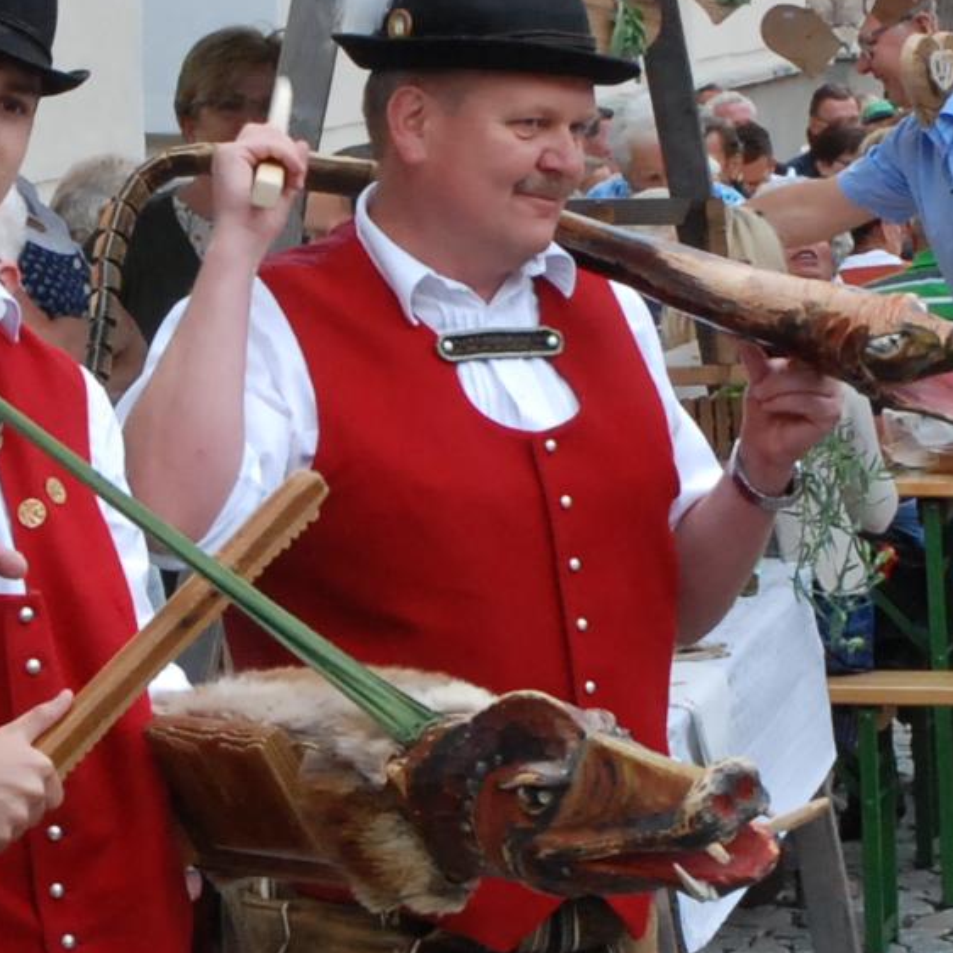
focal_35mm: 204
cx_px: 356
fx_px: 6360
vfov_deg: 8.6
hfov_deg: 8.6
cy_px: 436
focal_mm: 31
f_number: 10
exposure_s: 1/400
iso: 800
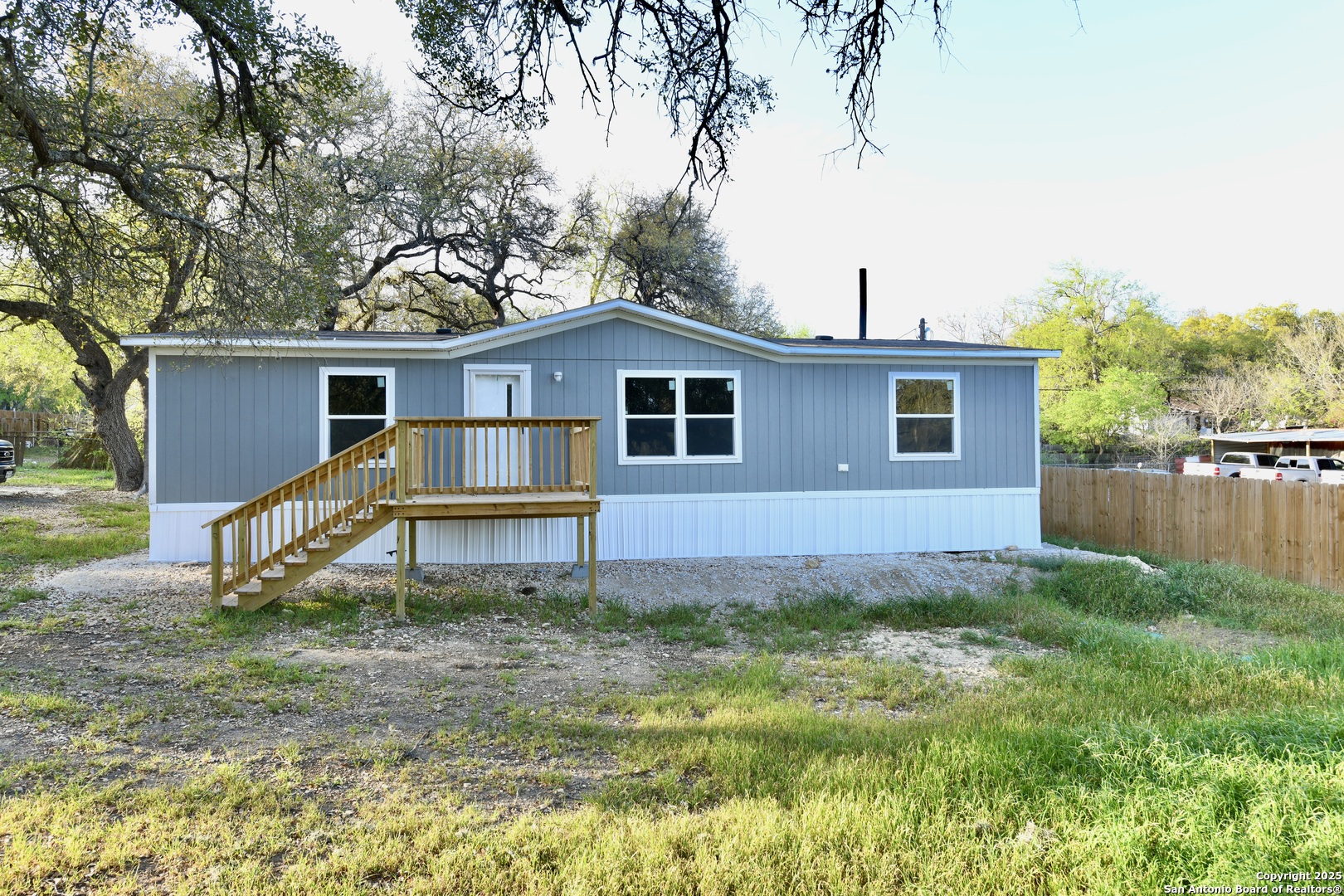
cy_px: 448
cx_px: 672
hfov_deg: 73.7
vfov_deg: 53.1
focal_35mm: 24
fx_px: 896
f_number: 8
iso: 160
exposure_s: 1/40
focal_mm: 24
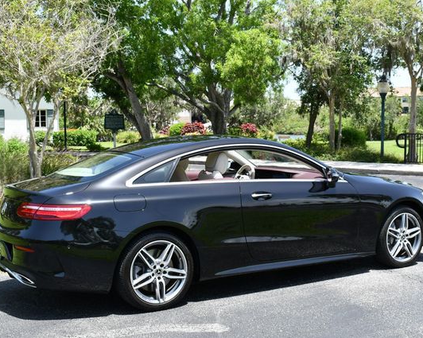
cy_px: 169
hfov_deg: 36.0
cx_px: 208
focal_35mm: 52
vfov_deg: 29.1
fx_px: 651
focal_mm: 23
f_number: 8
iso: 200
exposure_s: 1/250
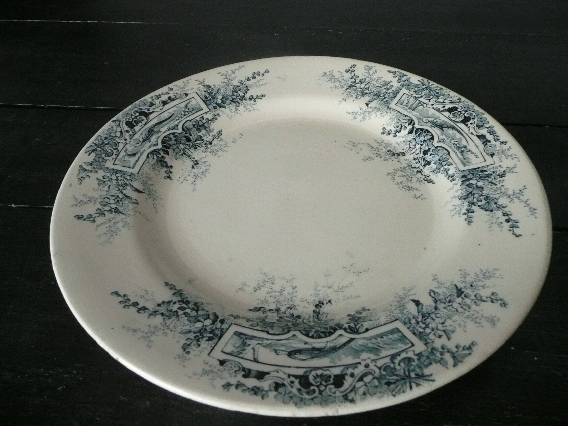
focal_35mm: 28
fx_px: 459
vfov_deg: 49.7
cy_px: 213
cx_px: 284
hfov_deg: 63.4
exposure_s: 1/13
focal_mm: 4.6
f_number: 3.3
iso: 400
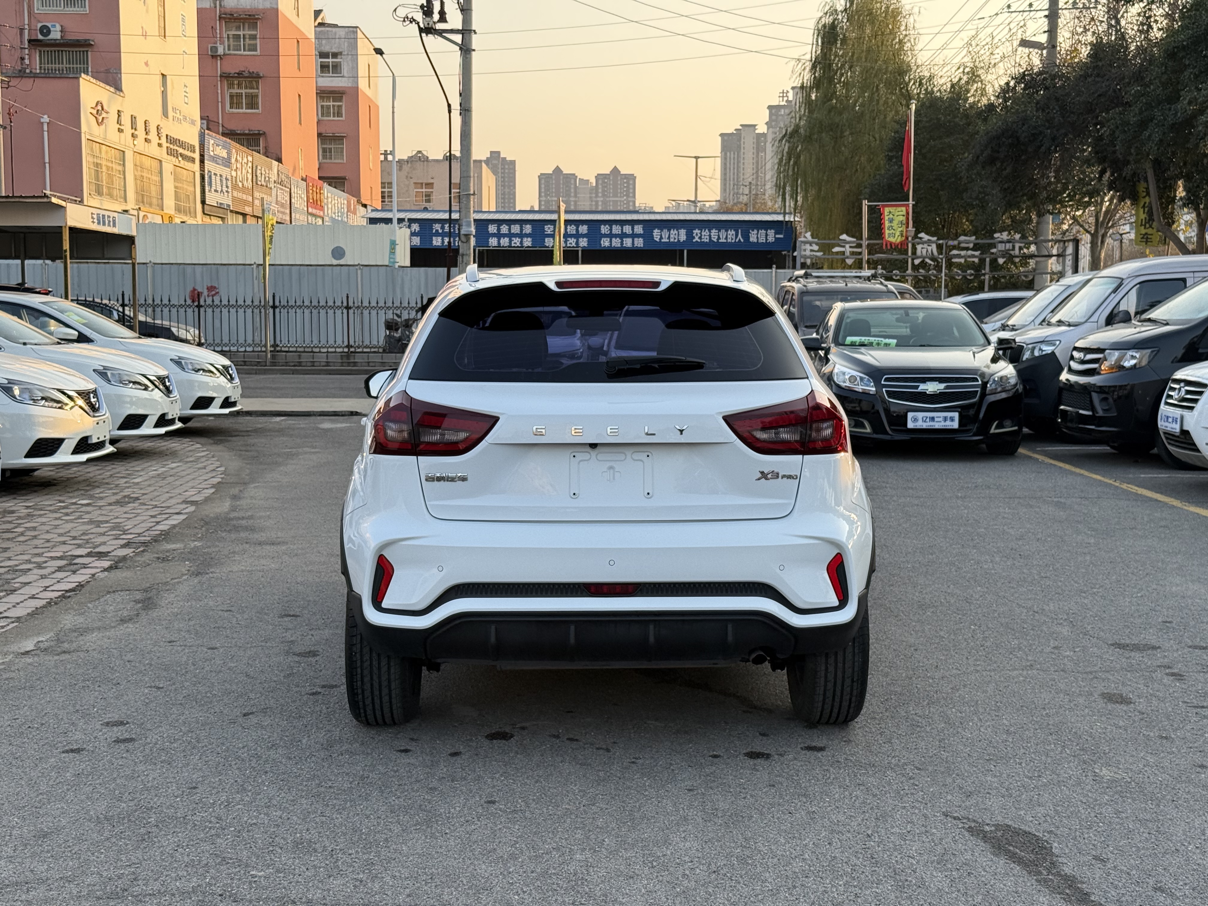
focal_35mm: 48
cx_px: 604
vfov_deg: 30.3
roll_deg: -0.7
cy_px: 453
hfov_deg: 39.7
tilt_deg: -5.9
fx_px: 1675
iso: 80
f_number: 1.78
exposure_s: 1/837
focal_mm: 6.76
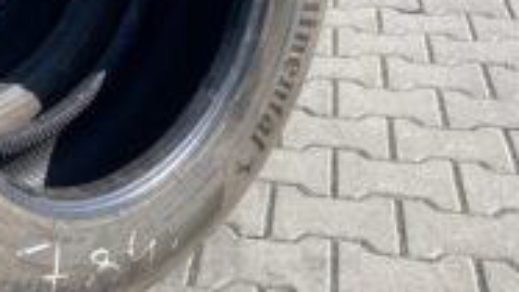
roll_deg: +2.8
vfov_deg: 17.8
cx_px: 28
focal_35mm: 65
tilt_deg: -18.2
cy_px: -38
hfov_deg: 30.6
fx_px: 894
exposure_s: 1/1193
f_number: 1.8
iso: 32
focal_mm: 4.25
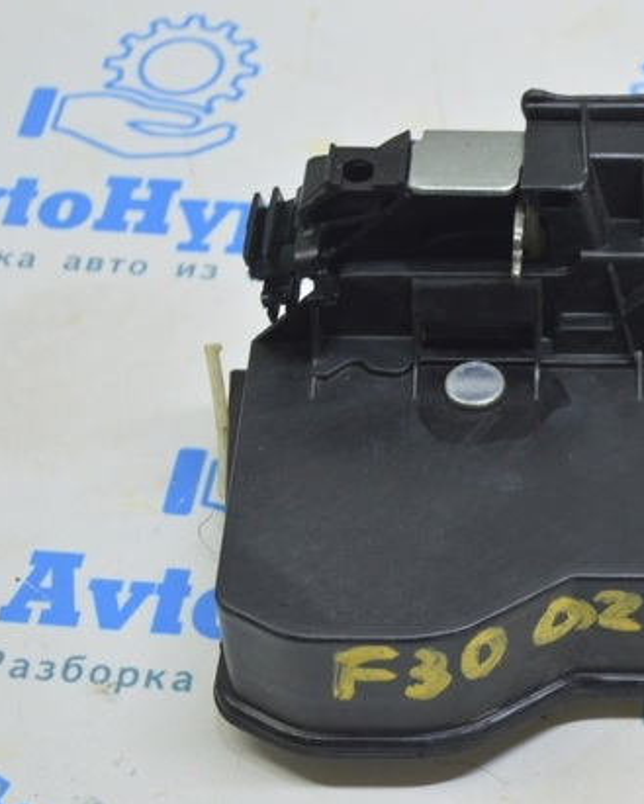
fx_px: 2191
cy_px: 412
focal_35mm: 92
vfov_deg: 20.8
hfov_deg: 16.5
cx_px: 556
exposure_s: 1/20
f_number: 5.6
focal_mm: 42
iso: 400
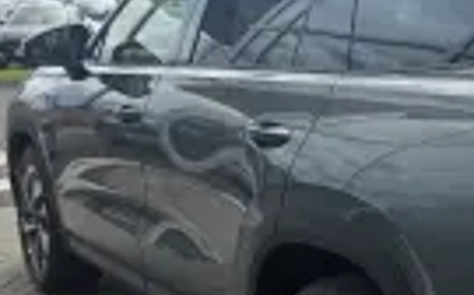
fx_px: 839
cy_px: 176
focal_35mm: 65
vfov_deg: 19.9
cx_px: 534
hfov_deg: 28.4
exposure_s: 1/6355
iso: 80
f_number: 1.7
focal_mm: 6.3
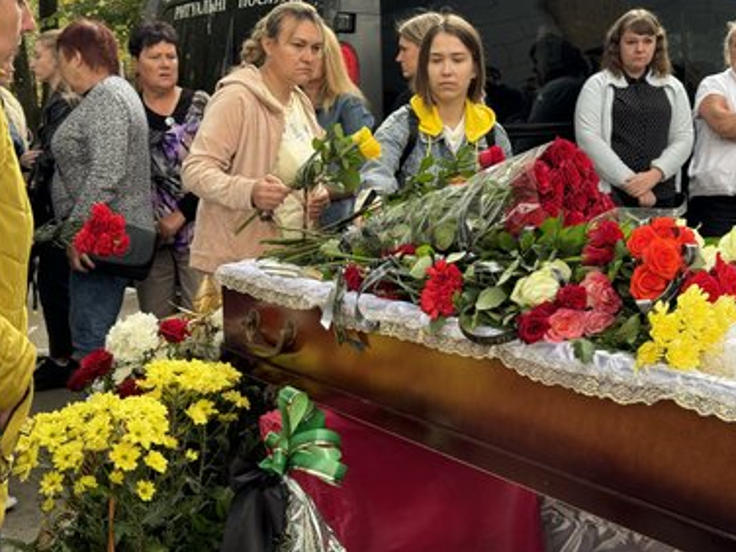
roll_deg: -0.5
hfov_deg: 37.5
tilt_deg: -6.6
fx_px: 1084
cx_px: 364
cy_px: 260
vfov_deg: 28.6
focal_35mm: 51
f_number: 1.78
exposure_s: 1/172
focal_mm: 6.76
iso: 64
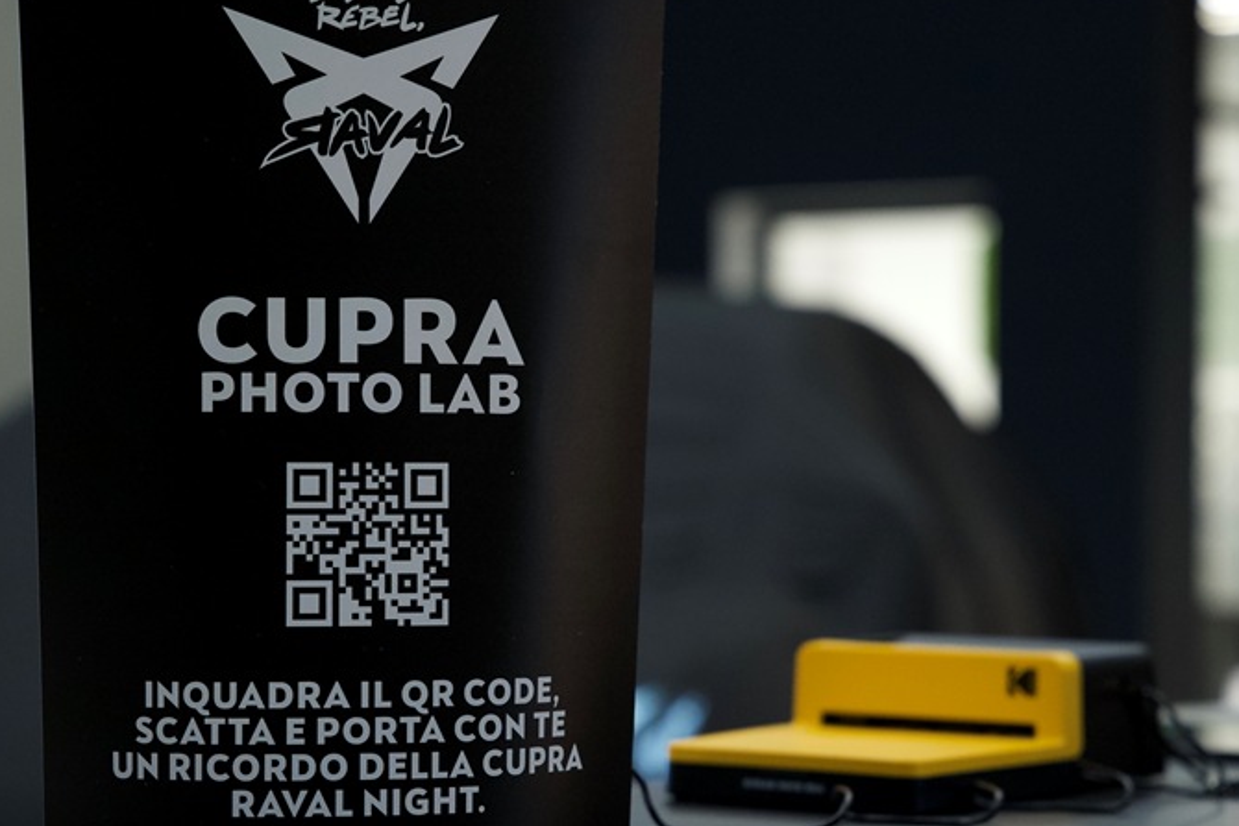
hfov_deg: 19.1
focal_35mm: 107
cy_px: 428
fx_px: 3683
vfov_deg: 12.8
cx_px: 599
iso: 3200
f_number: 2.8
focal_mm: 70
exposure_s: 1/250
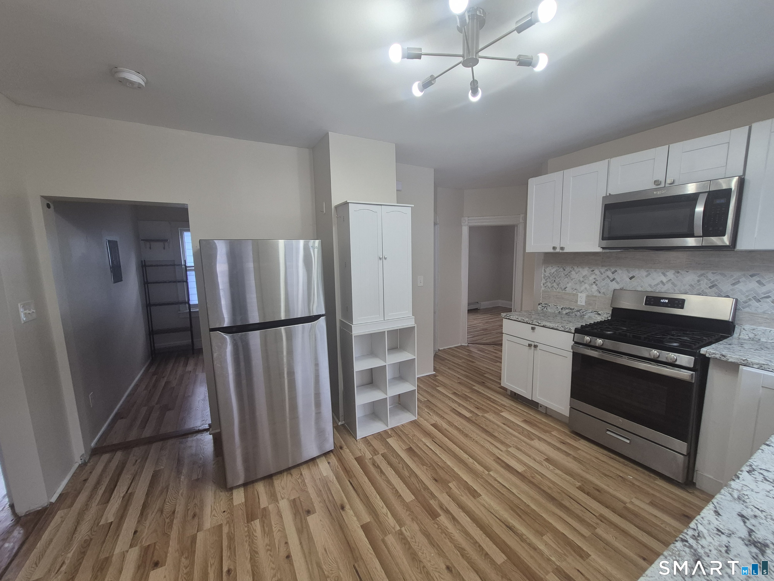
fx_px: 291
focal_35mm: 13
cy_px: 290
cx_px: 387
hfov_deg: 106.2
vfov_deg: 89.9
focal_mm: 1.74
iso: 64
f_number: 2.2
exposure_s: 1/60
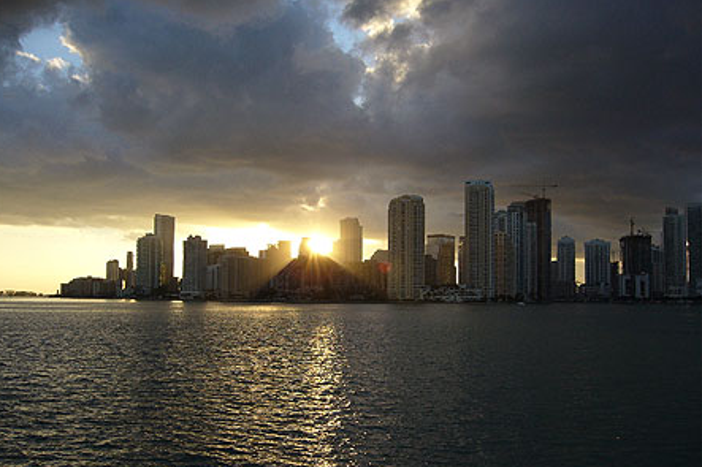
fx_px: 721
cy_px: 252
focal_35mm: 37
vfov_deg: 35.9
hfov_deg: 51.9
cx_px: 347
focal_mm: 5.8
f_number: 2.8
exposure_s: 1/500
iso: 80
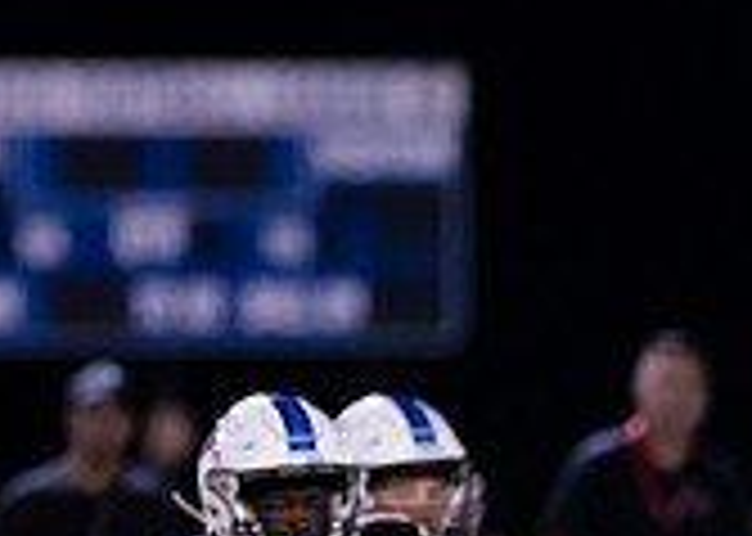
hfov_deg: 2.2
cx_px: 1267
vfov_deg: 1.6
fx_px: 19121
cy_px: 884
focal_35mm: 896
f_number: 1.8
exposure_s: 1/1000
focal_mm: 135
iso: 4000
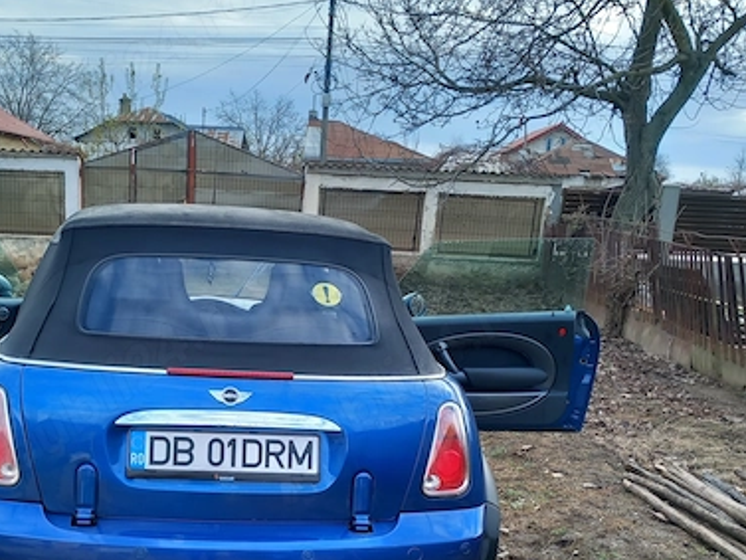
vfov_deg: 33.1
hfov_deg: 43.4
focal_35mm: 43
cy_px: 402
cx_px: 265
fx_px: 927
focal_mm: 4
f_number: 1.8
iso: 32
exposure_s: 1/100
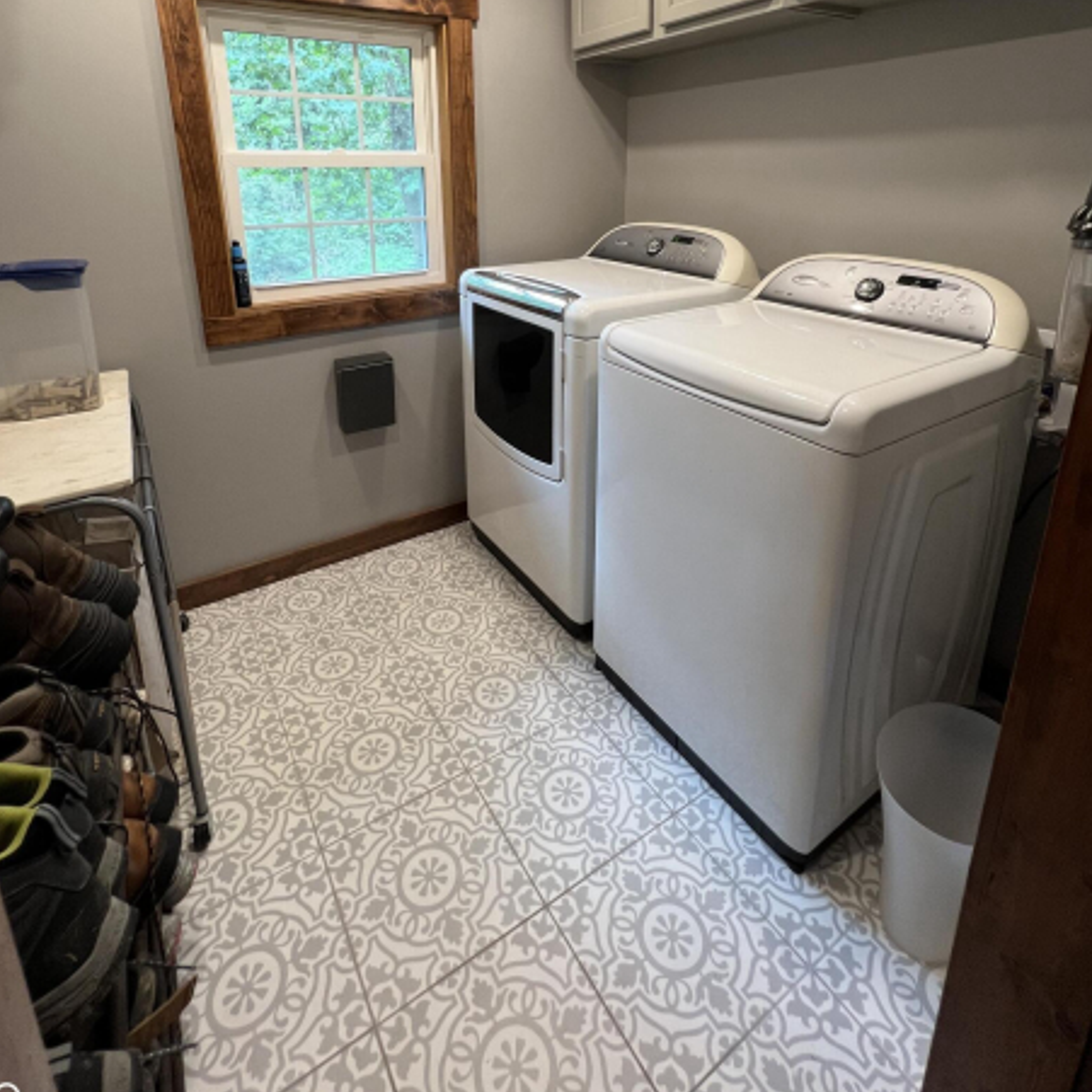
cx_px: 533
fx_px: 607
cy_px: 338
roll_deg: +0.0
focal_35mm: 17
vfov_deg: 80.3
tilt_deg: -14.3
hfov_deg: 84.0
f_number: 1.8
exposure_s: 1/60
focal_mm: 1.57
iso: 160
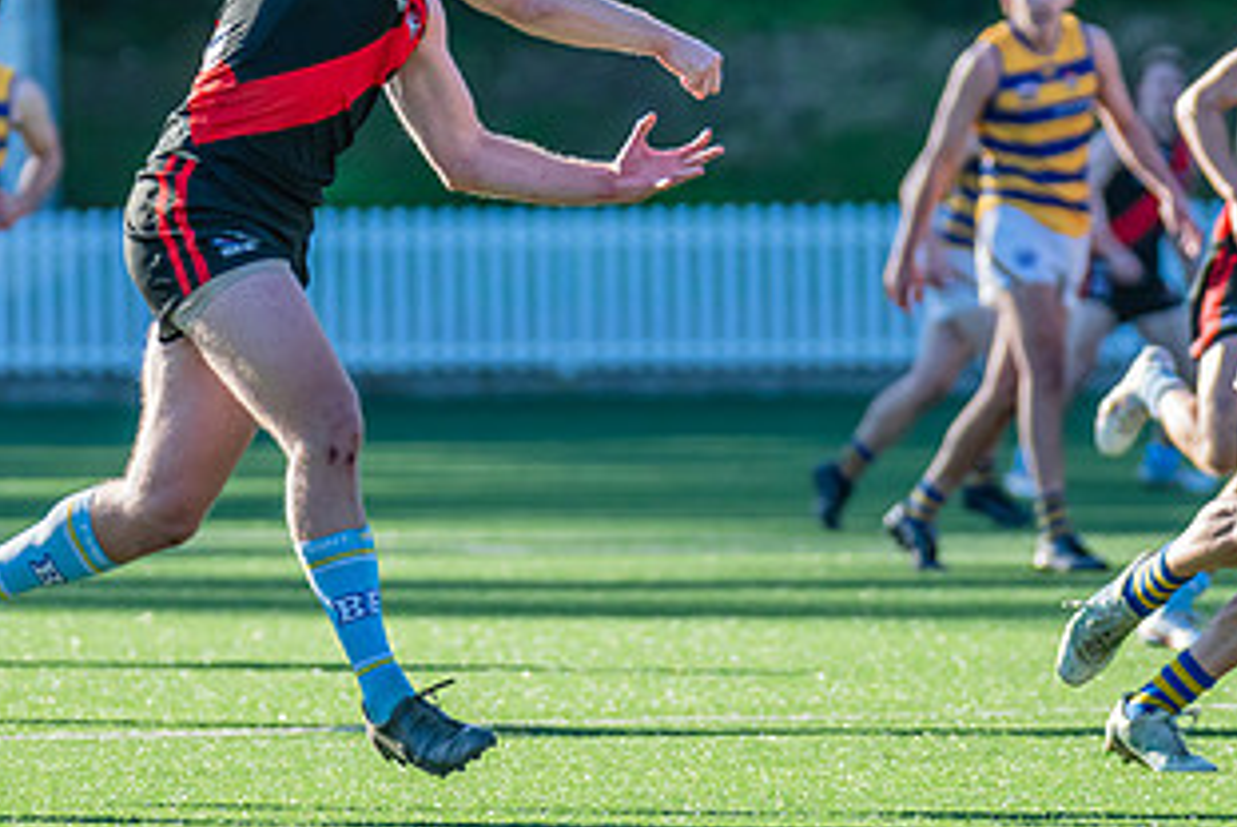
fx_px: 21839
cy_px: 185
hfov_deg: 3.2
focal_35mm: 635
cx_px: 445
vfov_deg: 2.2
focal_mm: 340
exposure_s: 1/1250
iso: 1000
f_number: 5.6
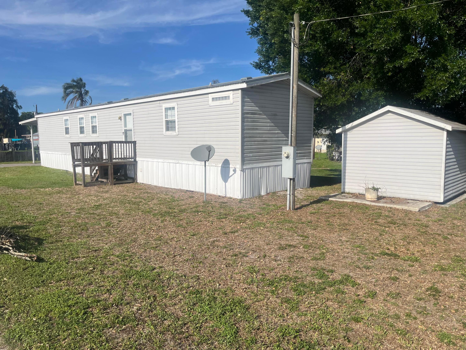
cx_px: 233
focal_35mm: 26
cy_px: 175
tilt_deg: -6.4
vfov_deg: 53.1
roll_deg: +0.3
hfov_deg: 67.3
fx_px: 350
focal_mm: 5.1
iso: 50
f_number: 1.6
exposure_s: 1/6494
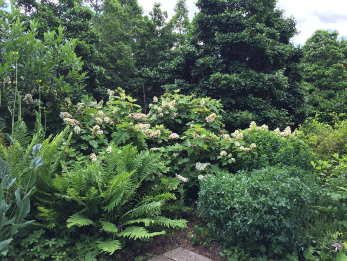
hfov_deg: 61.7
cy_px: 130
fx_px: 291
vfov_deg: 48.2
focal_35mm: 29
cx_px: 174
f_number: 2.2
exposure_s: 1/198
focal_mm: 4.15
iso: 32
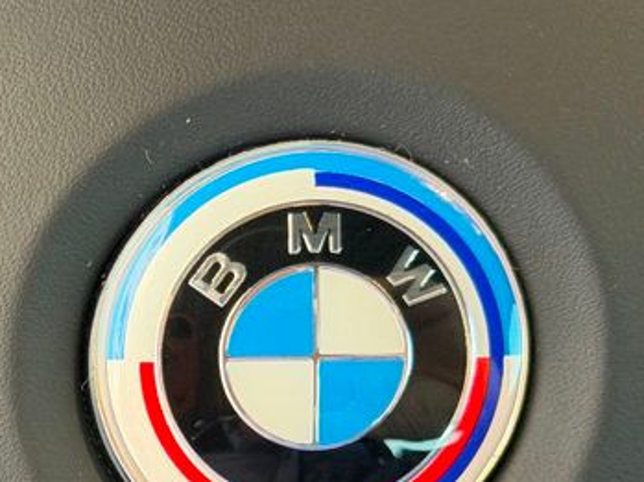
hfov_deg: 13.4
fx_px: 2620
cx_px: -227
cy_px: 469
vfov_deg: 10.4
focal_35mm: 141
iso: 200
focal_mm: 6.76
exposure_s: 1/65
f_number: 1.78
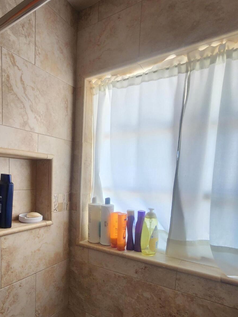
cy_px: 203
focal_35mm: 22
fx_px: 202
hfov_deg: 56.7
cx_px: 49
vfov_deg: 74.7
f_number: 2.2
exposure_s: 1/60
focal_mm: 2.2
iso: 125
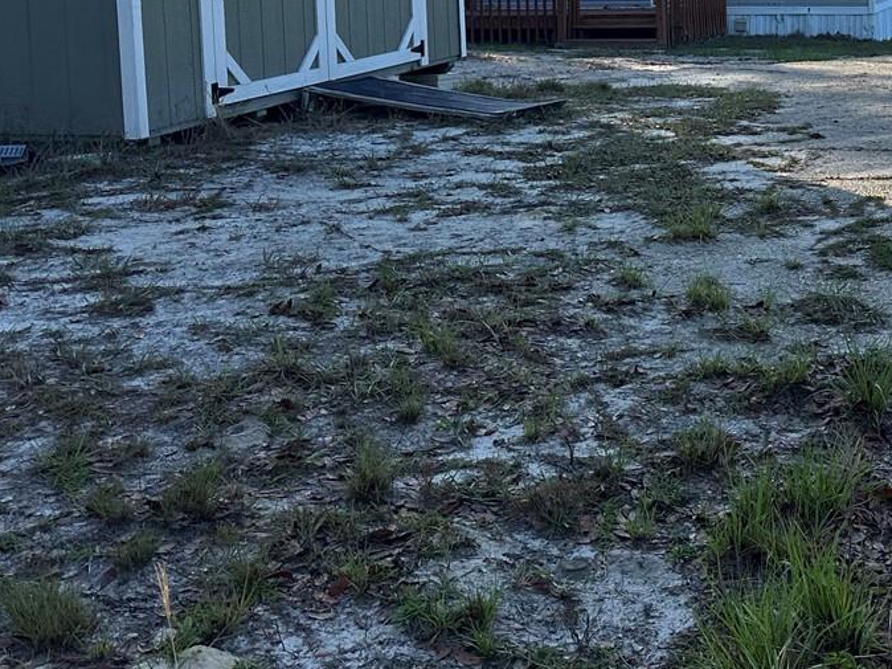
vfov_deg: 24.6
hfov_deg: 29.9
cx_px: 1011
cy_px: 23
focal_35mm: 57
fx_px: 1468
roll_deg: +0.7
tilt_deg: -4.9
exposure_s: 1/2110
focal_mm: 6.86
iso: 80
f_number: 1.78
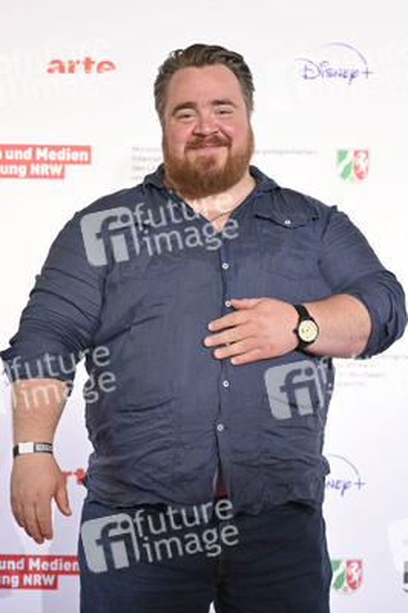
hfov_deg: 22.6
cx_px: 204
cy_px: 306
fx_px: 1022
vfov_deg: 33.4
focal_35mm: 60
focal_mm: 60
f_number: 2.8
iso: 640
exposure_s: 1/250
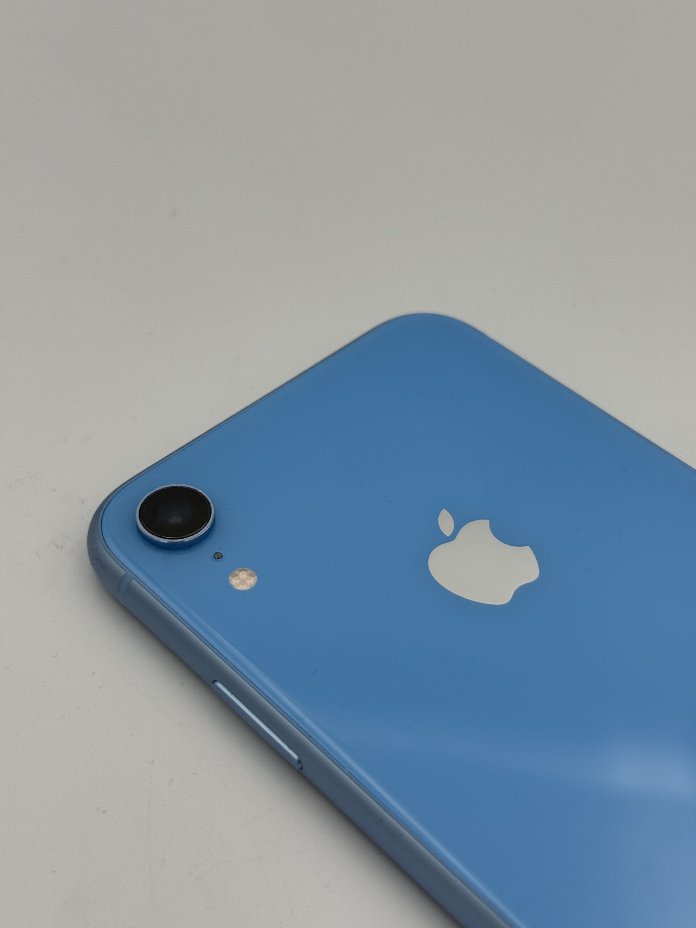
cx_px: 348
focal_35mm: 48
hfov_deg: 30.3
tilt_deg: -45.7
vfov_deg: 39.7
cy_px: 464
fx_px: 1287
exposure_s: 1/1608
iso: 80
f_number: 1.78
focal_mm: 6.76
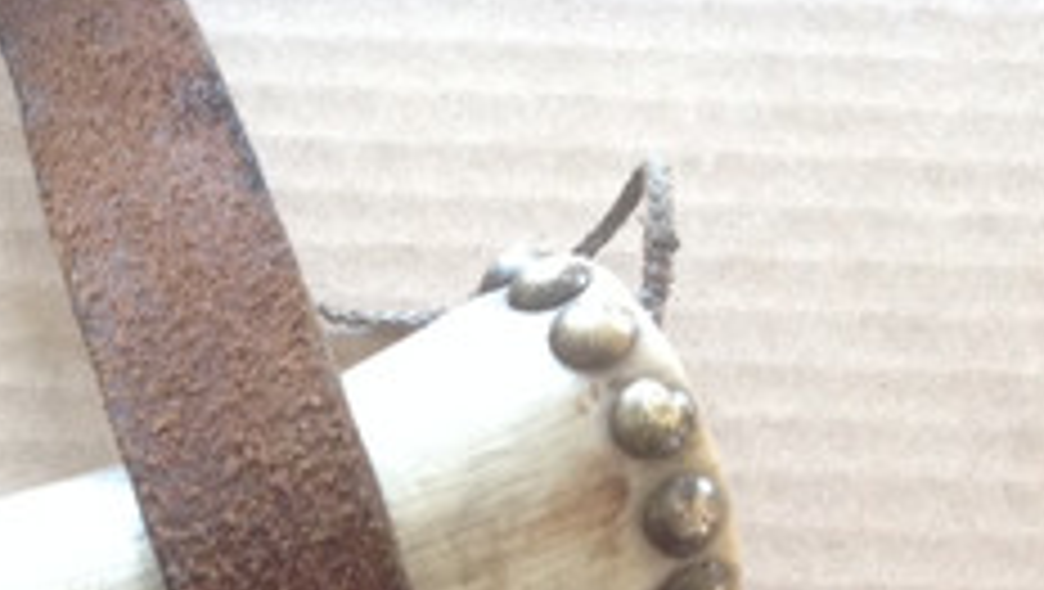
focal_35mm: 105
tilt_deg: -77.8
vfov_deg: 10.9
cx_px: 0
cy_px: 1027
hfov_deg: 19.7
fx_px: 2909
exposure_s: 1/15
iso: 160
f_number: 2.4
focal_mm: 4.28
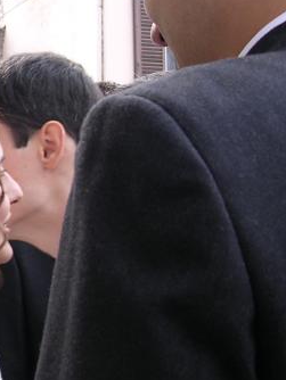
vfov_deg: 21.4
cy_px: 127
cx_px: -150
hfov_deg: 15.0
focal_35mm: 91
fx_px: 1001
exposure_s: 1/108
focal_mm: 5.8
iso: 100
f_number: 2.8
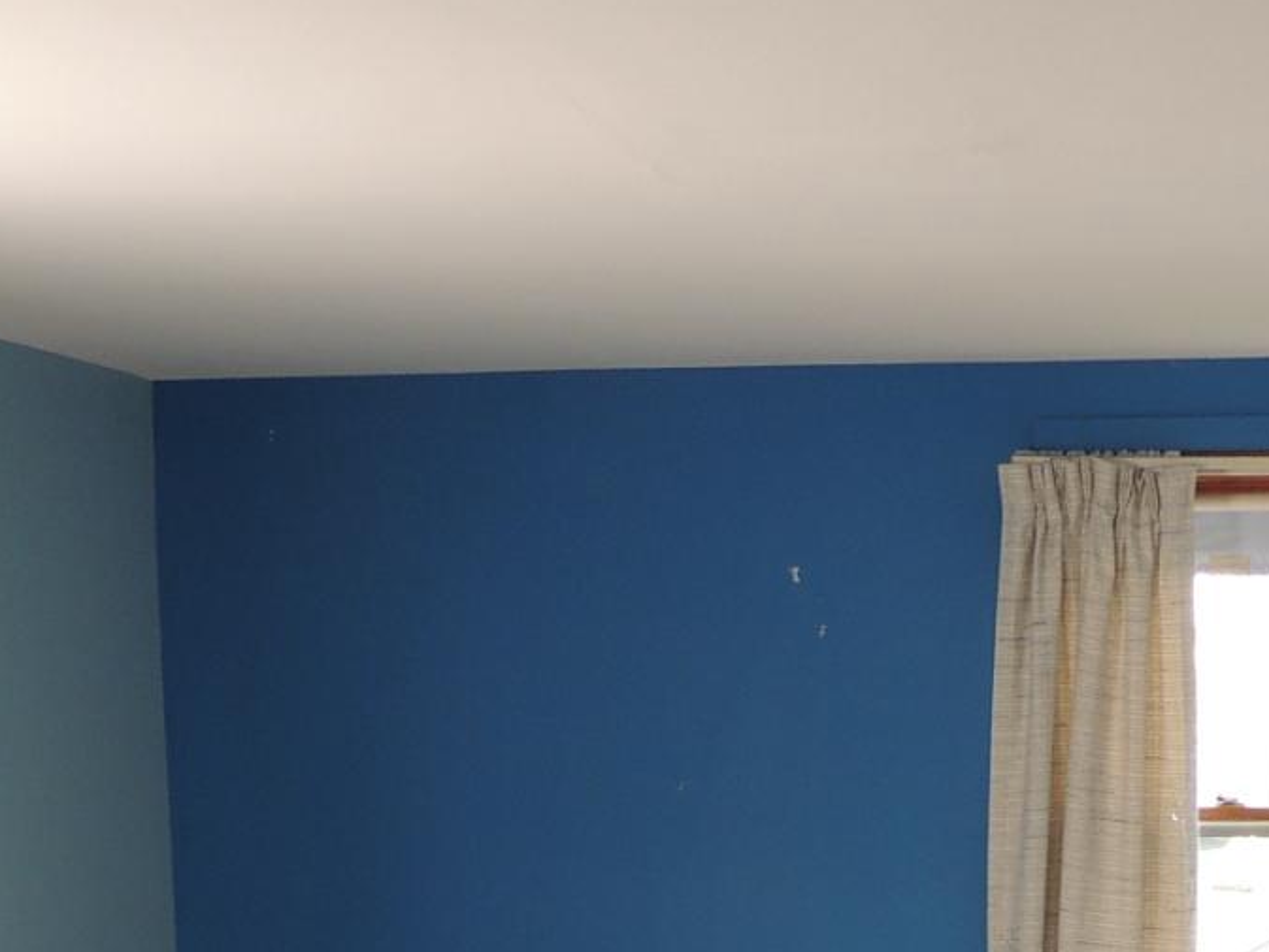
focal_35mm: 73
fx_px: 2677
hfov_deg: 26.5
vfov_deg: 18.8
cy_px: 1227
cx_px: 858
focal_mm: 4.3
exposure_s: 1/30
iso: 125
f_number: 3
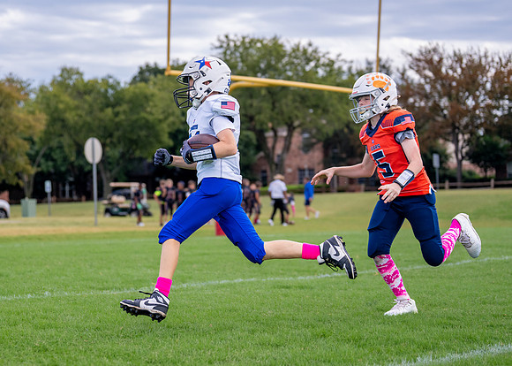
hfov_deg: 20.7
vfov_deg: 14.9
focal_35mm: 96
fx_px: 1393
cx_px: 157
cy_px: 179
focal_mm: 70
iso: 400
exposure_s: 1/3200
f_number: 2.8
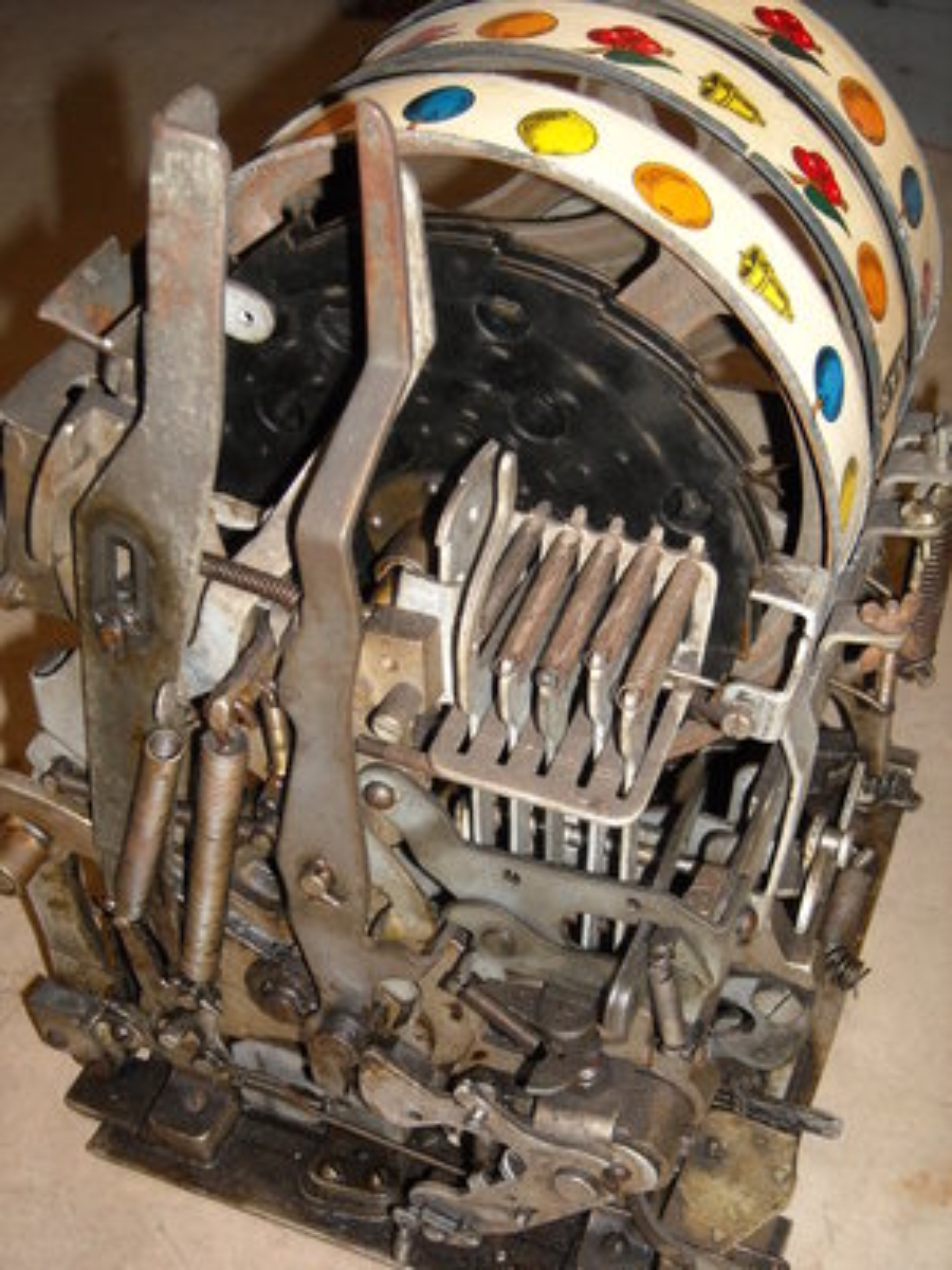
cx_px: 476
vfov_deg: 38.9
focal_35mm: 49
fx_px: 1797
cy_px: 635
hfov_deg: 29.7
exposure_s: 1/60
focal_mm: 7.92
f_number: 3.2
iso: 200
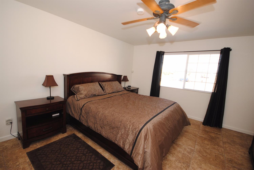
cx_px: 127
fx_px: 106
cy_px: 85
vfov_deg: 77.4
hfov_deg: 100.3
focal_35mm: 15
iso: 200
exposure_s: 1/60
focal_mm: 10
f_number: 4
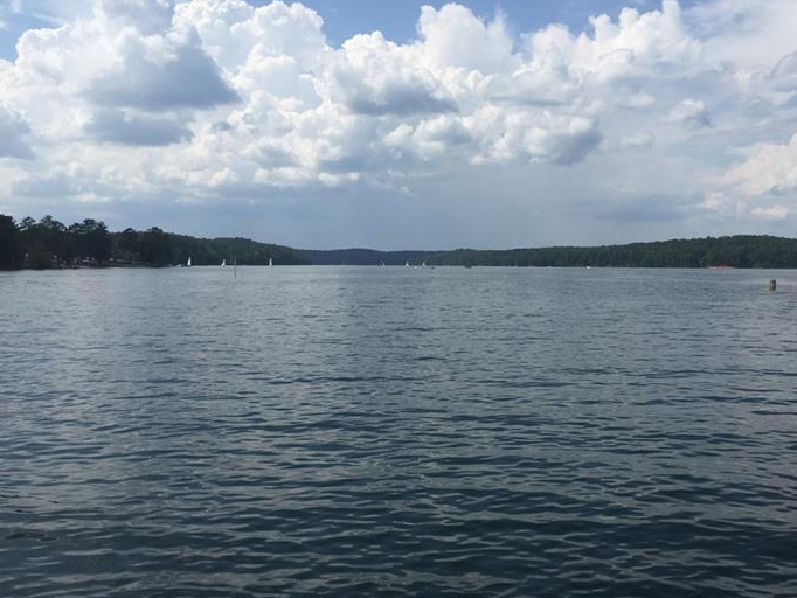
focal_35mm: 34
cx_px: 451
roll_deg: -0.7
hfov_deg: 53.8
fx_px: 783
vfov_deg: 41.8
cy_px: 292
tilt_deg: -2.6
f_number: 2.2
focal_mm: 4.15
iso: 32
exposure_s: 1/3597
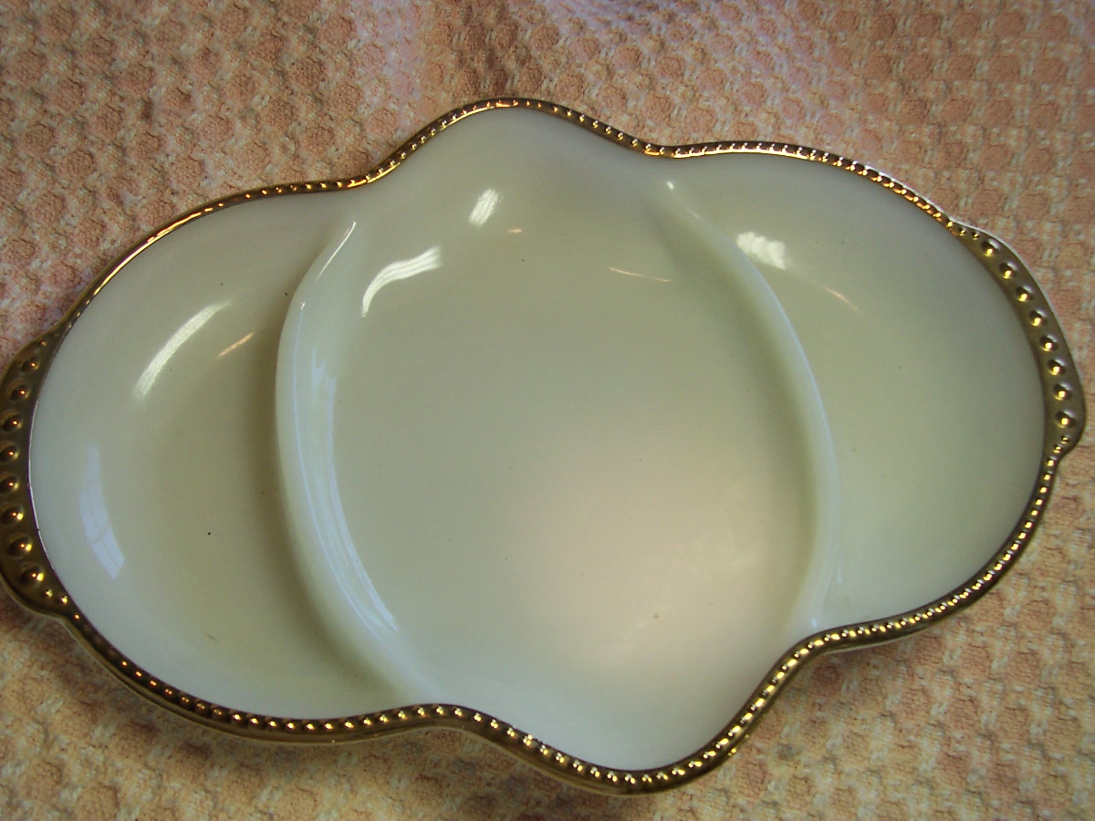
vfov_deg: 38.7
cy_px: 410
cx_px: 548
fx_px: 1170
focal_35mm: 37
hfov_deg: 50.1
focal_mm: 5.6
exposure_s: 1/125
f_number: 2.8
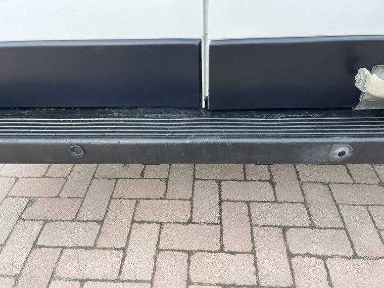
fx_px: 288
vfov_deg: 53.1
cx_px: 192
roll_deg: -0.5
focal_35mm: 26
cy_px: 144
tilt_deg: -40.4
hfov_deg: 67.3
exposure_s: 1/240
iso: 50
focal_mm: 5.1
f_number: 1.6
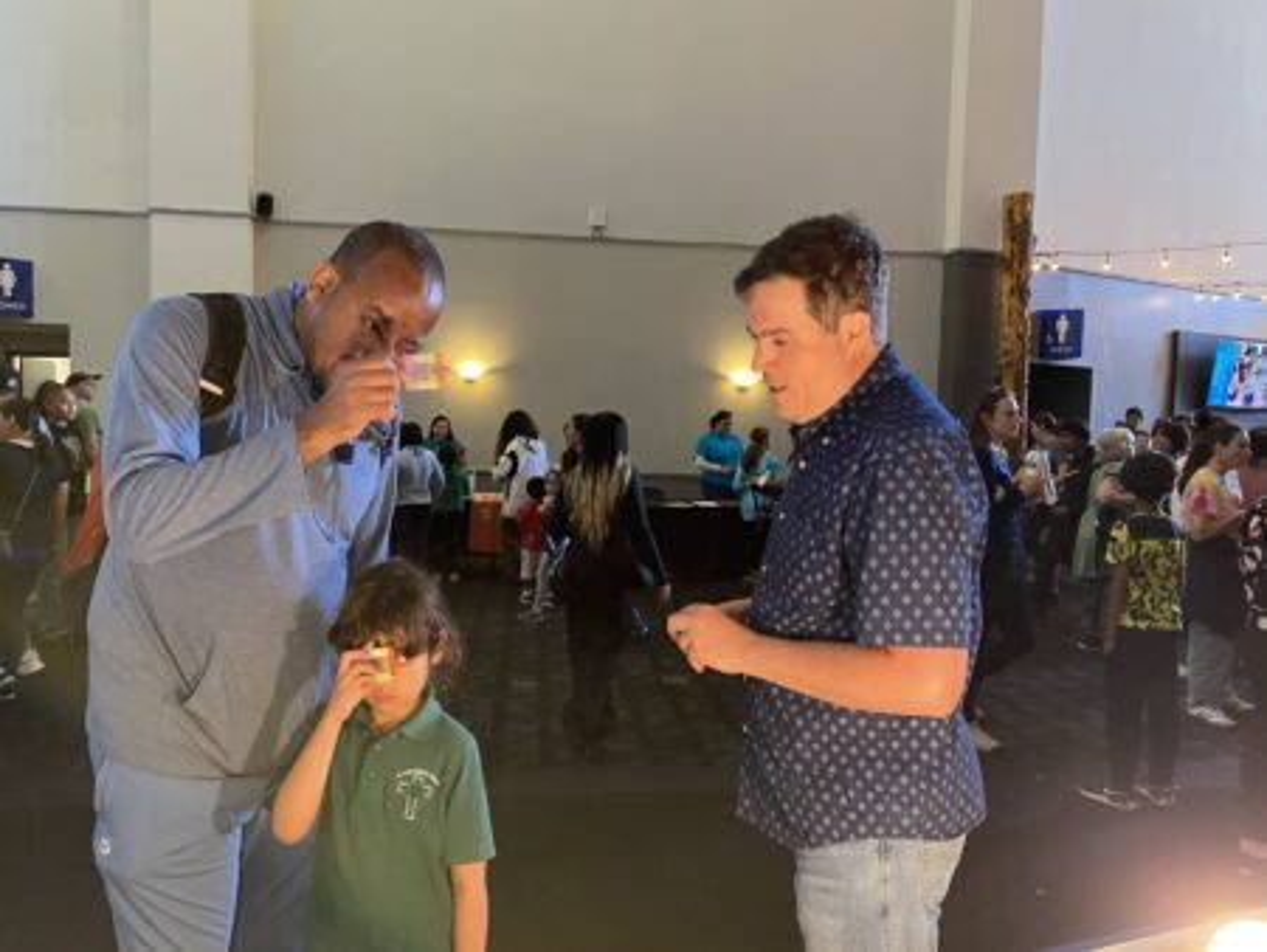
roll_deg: -1.9
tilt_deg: -4.7
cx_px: 634
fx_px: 952
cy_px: 476
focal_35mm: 26
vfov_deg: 53.1
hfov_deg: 67.3
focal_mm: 4.25
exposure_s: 1/60
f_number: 1.8
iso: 320
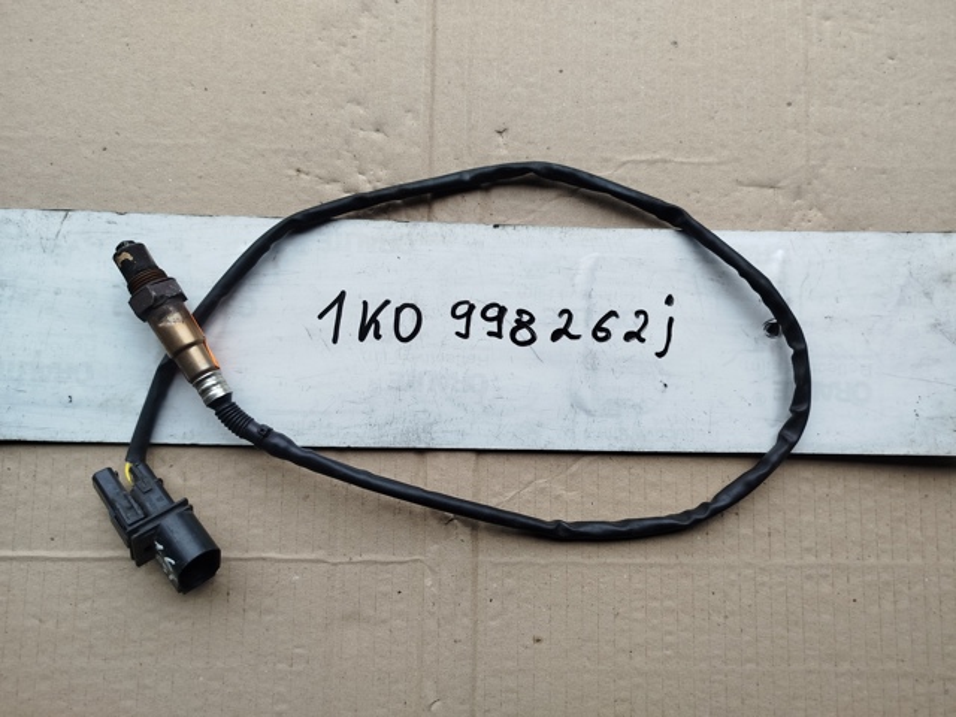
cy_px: 358
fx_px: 663
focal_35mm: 24
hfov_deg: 71.6
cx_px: 478
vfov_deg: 56.8
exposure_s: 1/100
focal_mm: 5.31
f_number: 1.7
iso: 100
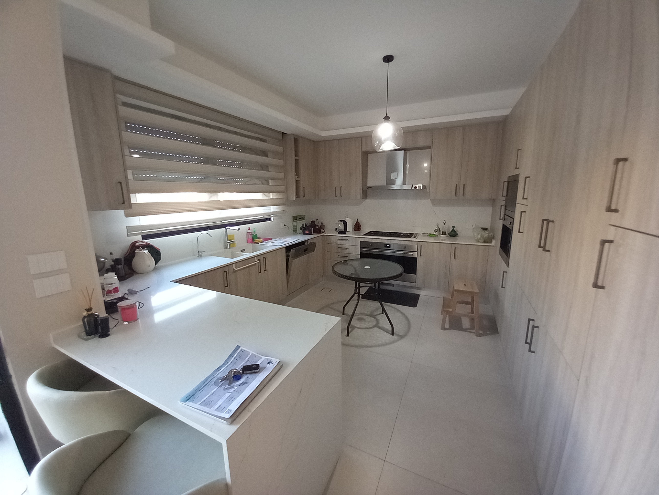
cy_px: 248
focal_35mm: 13
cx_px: 330
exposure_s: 1/33.3
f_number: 2.2
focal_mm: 1.13
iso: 160
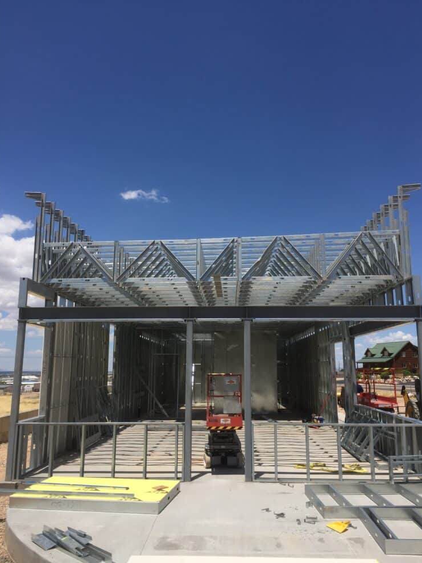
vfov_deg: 60.0
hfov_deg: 46.8
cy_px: 290
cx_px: 214
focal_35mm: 30
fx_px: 488
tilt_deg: +10.9
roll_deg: -1.8
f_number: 2.2
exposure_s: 1/3049
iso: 32
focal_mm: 4.15
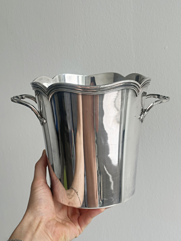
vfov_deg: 39.7
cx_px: 90
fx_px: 335
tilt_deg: -13.5
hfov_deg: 30.2
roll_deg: +3.6
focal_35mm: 48
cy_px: 120
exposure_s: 1/681
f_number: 1.78
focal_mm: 6.86
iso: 64
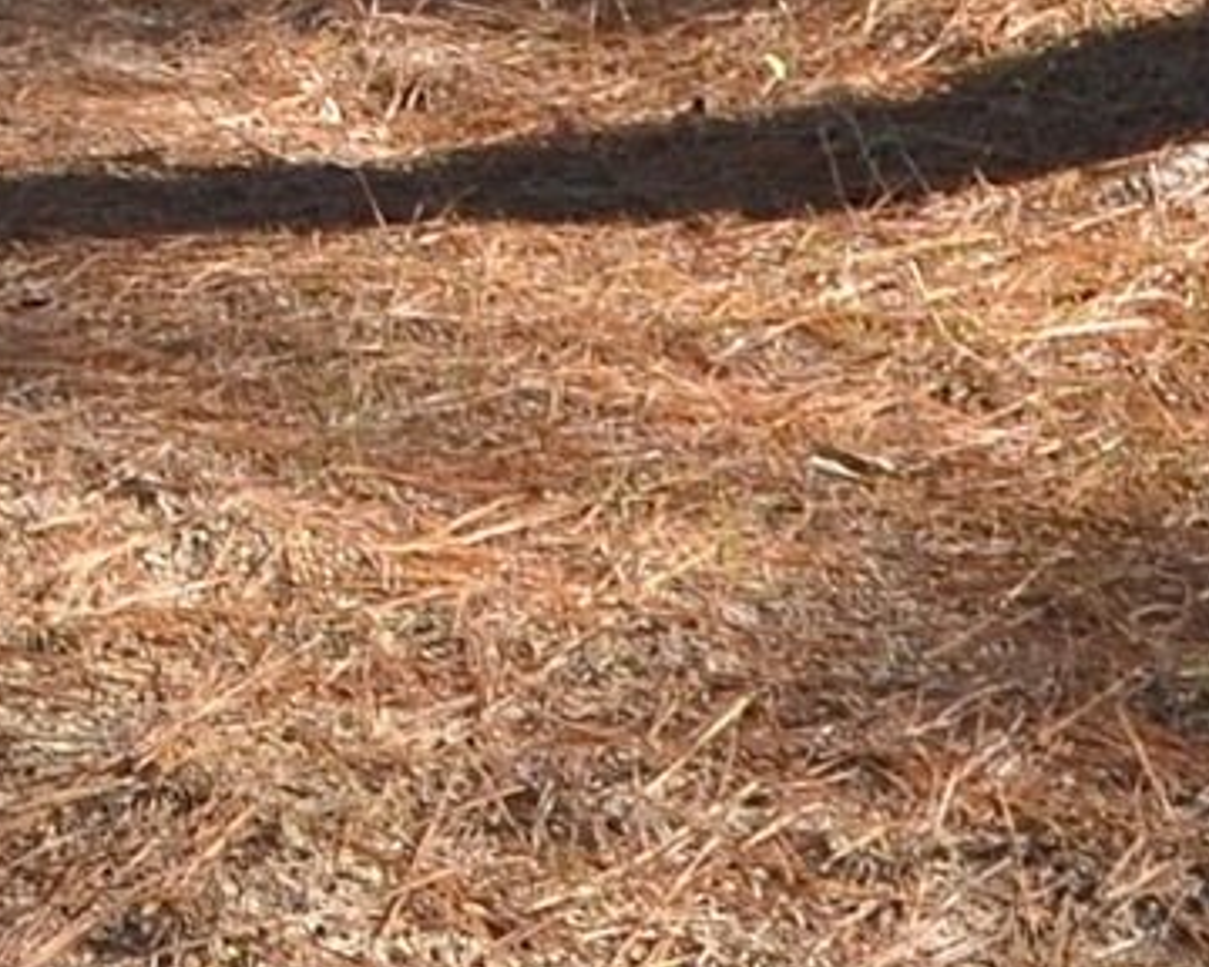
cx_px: -860
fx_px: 4294
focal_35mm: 120
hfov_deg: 14.4
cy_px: -1210
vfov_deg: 11.1
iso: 200
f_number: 8
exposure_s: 1/200
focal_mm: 10
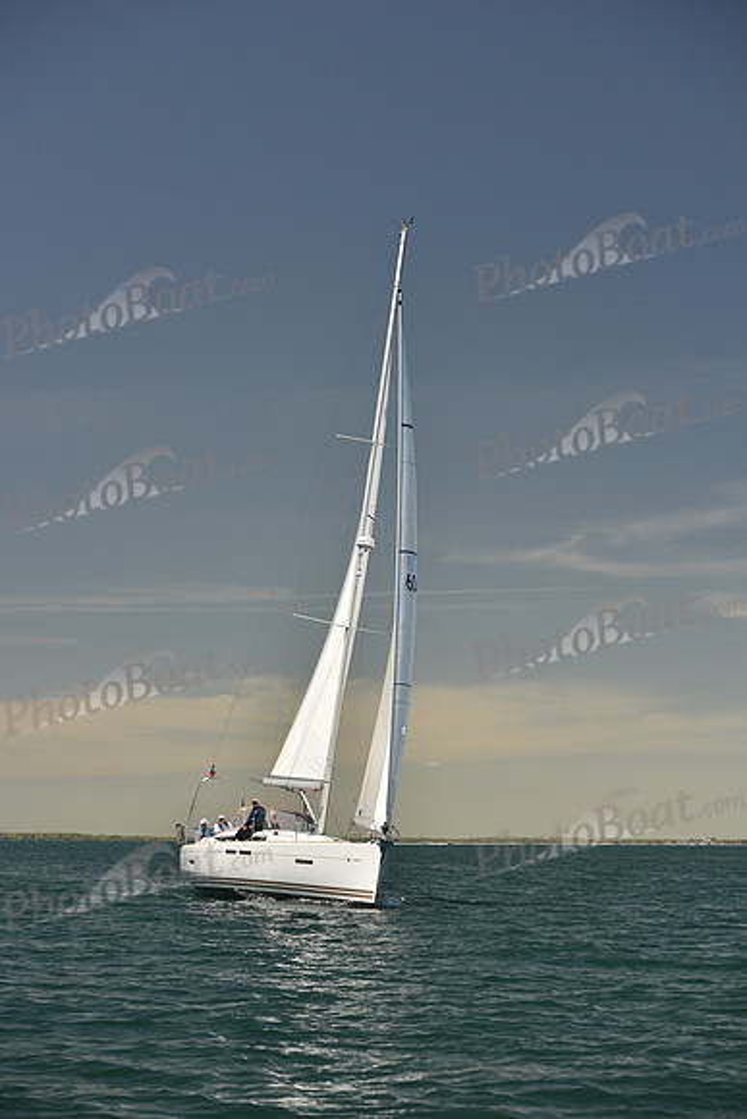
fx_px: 2177
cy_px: 560
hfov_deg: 19.5
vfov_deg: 28.8
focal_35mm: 70
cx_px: 374
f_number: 5
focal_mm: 70
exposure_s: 1/800
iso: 250
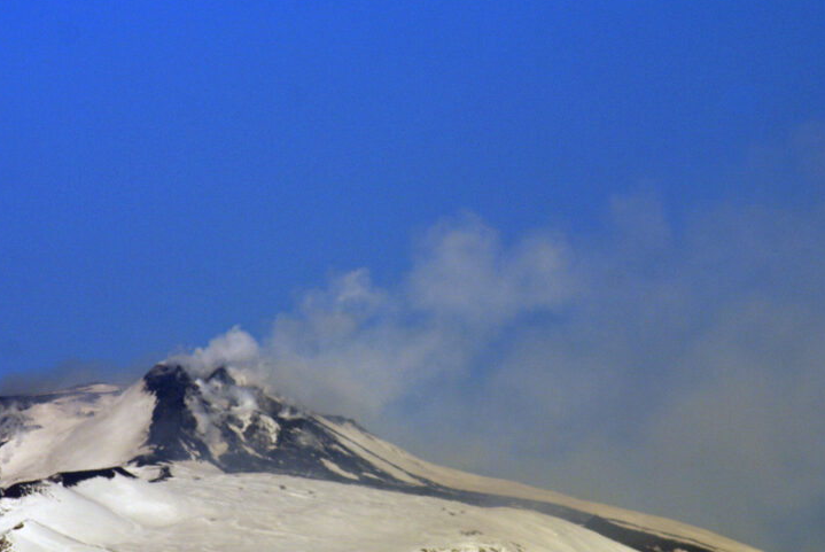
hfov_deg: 3.2
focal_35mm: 641
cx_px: 314
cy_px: 357
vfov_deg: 2.2
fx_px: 14704
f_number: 9
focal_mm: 300
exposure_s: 1/640
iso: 100
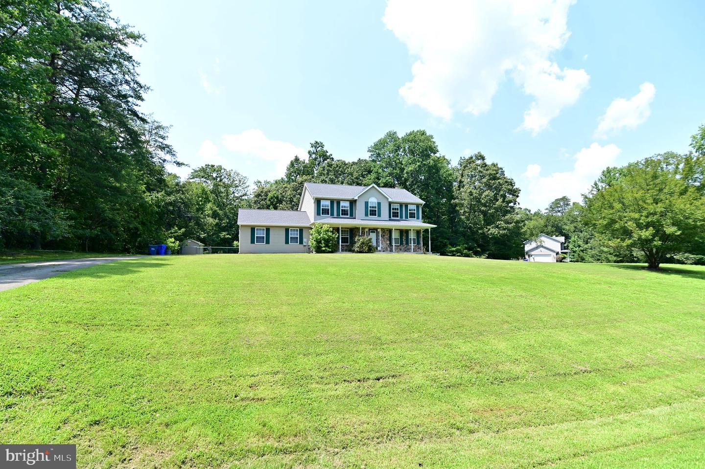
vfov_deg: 73.7
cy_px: 234
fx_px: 313
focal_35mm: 16
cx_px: 352
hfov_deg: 96.8
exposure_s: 1/400
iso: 100
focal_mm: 16
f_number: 4
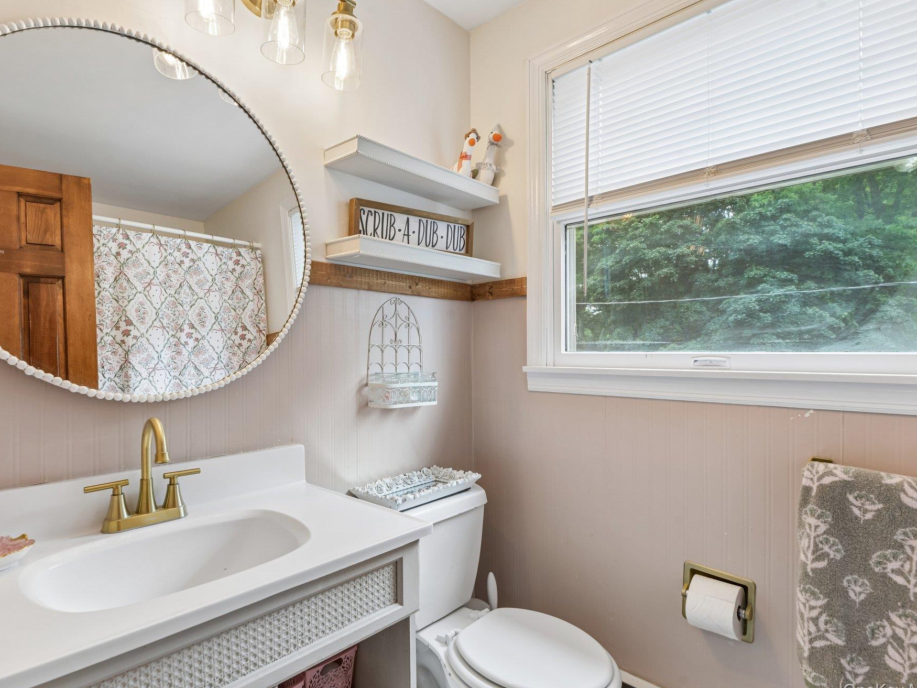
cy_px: 345
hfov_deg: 87.5
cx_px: 413
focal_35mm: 18
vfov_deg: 71.6
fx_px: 477
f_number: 9
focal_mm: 16
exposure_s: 1/20
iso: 250
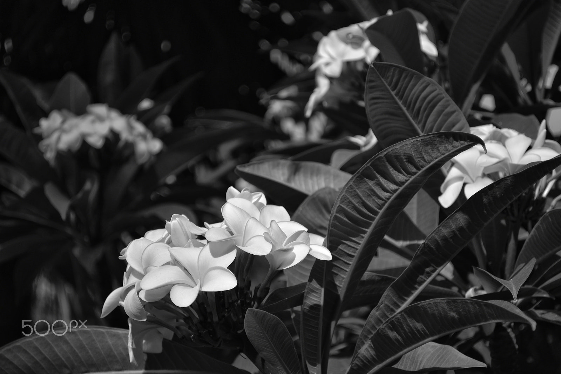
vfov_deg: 16.5
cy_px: 187
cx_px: 280
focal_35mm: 82
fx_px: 1285
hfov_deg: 24.6
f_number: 5.6
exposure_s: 1/320
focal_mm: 55
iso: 100
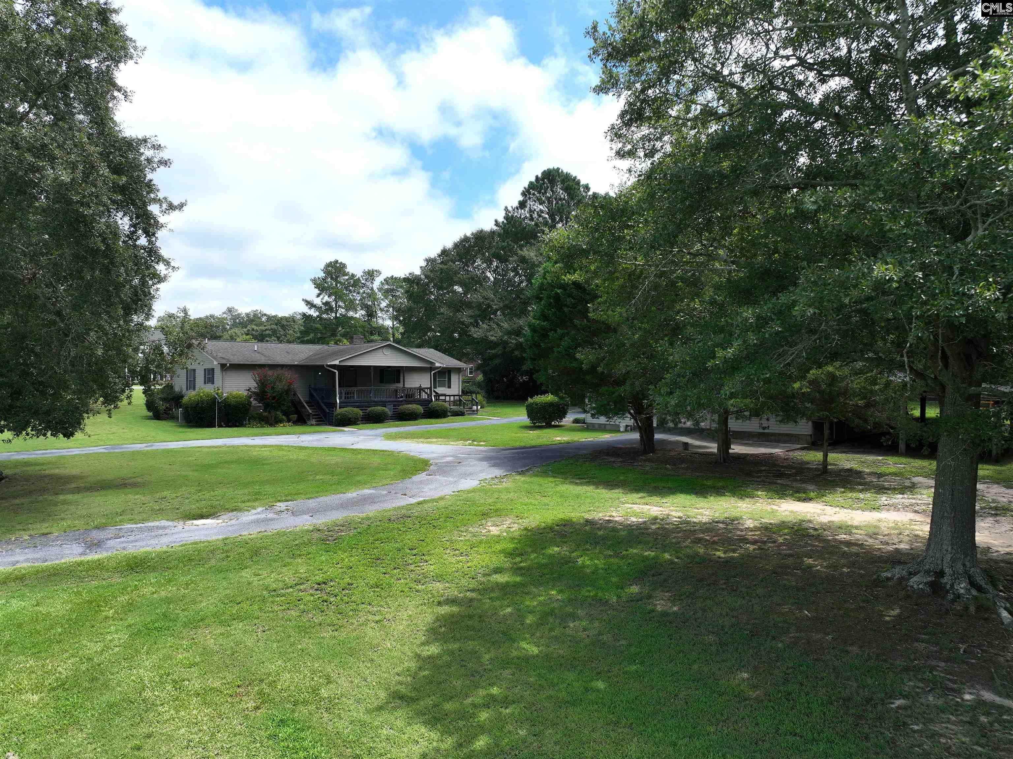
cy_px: 380
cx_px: 506
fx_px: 702
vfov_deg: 56.8
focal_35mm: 24
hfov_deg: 71.6
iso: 210
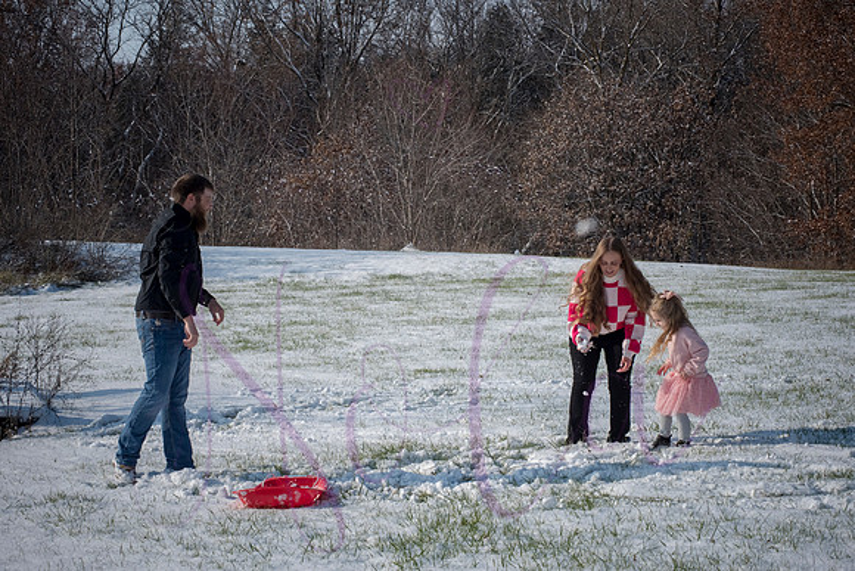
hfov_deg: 25.4
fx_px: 1900
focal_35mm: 80
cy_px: 286
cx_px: 428
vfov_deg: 17.1
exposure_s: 1/1000
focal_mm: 80
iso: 640
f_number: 16
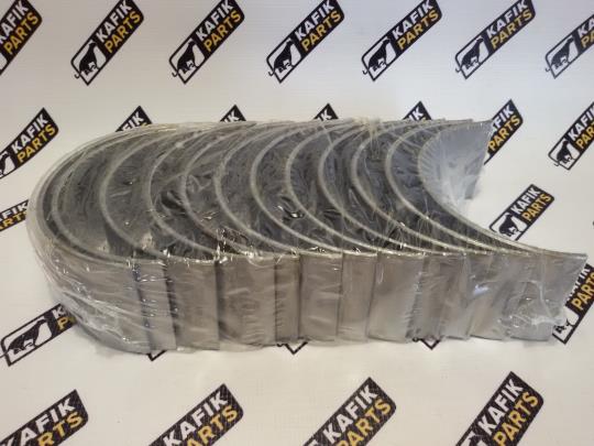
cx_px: 297
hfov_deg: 58.4
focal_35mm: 31
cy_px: 223
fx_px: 532
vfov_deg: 45.4
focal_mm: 2.93
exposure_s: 1/33
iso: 64
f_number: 2.4
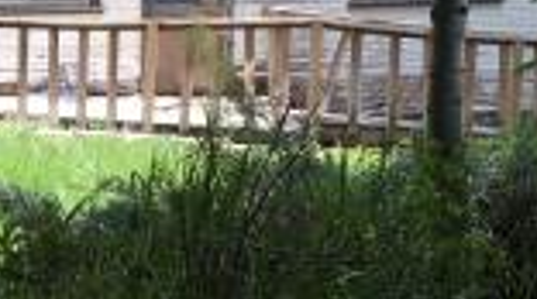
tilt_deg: -8.3
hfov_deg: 15.7
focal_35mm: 130
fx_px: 1847
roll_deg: +1.3
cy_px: 247
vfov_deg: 9.2
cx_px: -172
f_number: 2.2
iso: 25
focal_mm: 4.15
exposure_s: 1/208
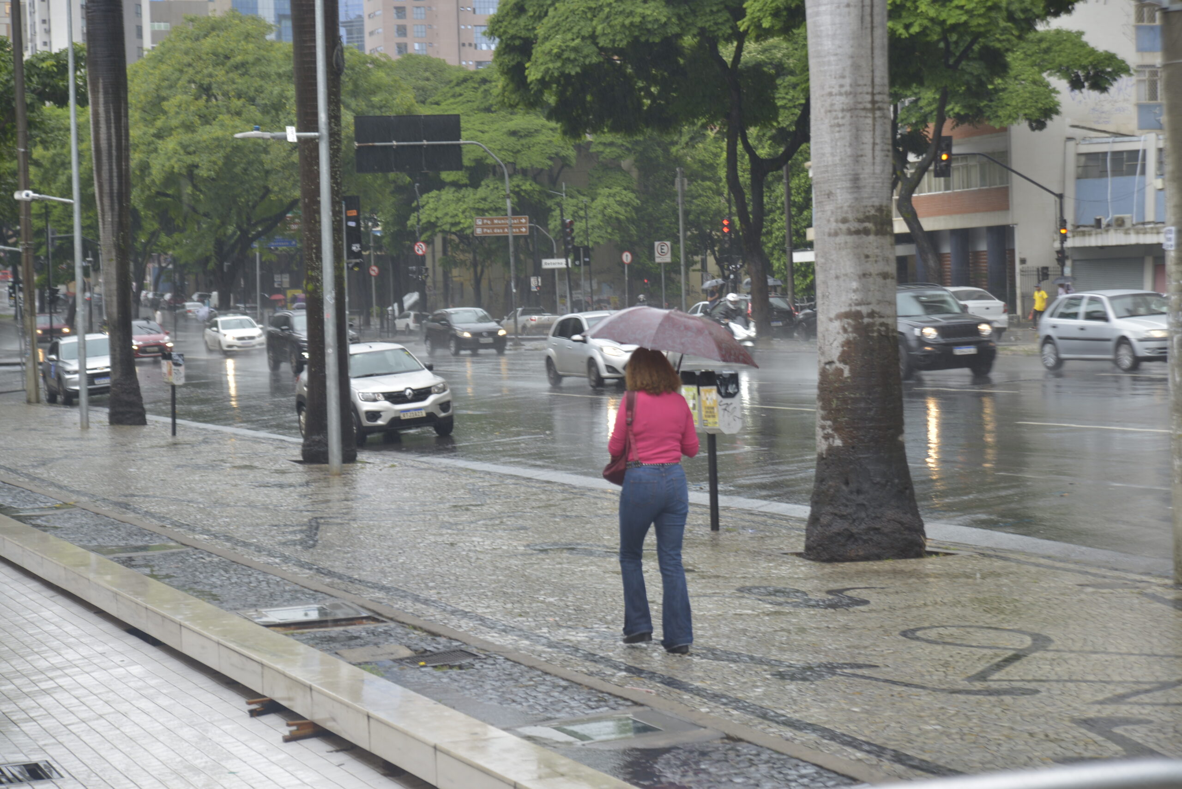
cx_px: 591
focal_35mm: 80
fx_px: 2628
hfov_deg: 25.4
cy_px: 394
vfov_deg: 17.1
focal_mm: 80
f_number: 7.1
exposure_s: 1/125
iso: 180
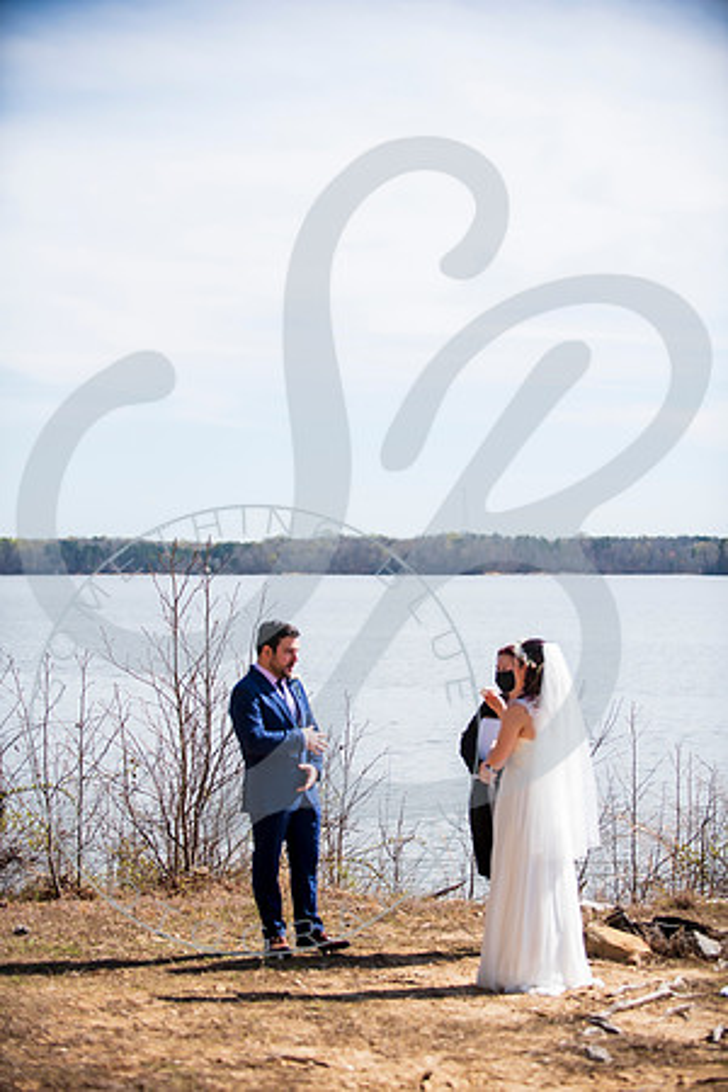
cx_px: 364
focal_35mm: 70
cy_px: 546
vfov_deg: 28.8
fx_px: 2123
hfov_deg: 19.5
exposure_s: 1/1000
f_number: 2.8
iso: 100
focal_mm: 70
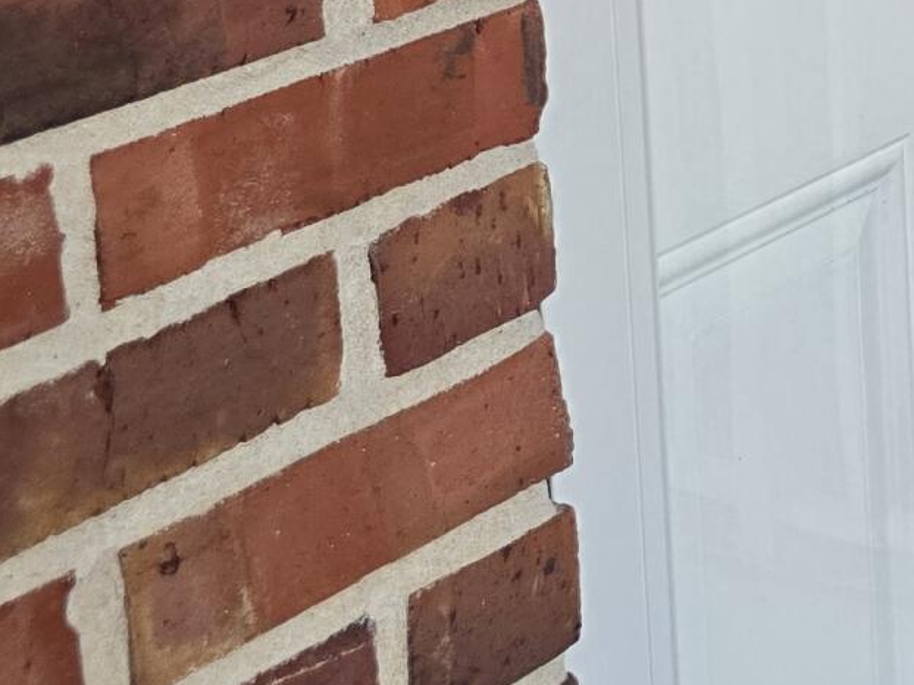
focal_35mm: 111
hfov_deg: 16.0
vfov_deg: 12.4
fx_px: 2930
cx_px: 1450
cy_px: -492
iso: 125
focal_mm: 6.3
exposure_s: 1/120
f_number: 1.7
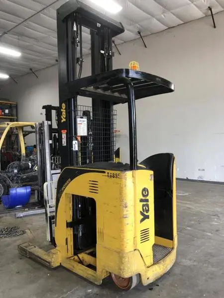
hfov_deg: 49.7
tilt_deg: +1.1
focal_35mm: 28
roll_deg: -0.2
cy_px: 149
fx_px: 242
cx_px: 112
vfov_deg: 63.4
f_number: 1.8
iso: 25
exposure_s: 1/30
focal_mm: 4
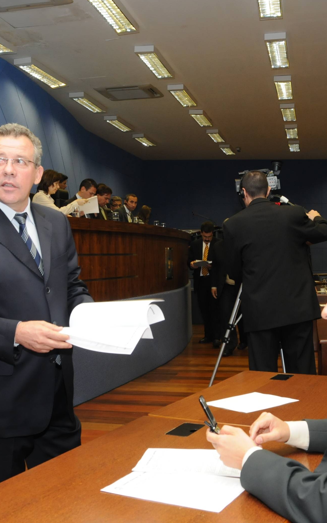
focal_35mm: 47
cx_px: 128
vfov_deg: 42.6
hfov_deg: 27.3
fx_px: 670
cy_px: 265
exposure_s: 1/60
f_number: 7.1
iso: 800
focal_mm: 20
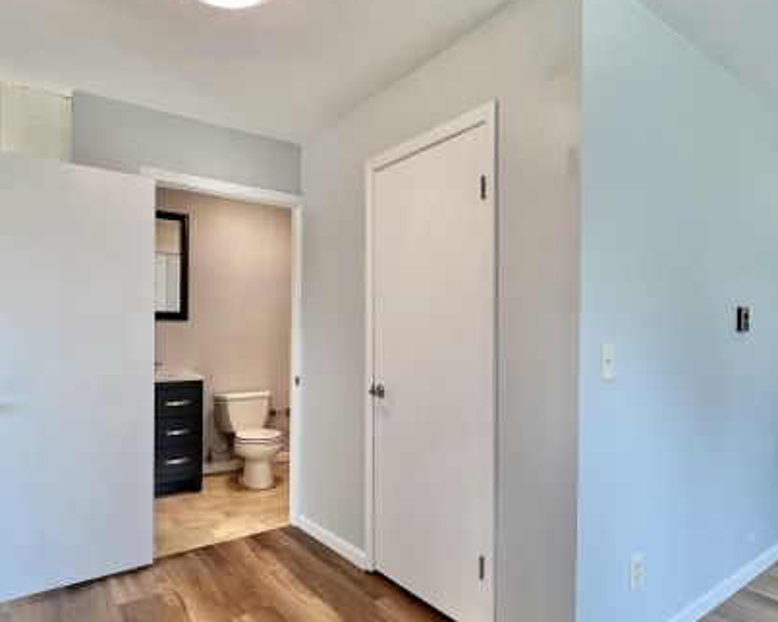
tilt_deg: -1.0
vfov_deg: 65.4
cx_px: 457
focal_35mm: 21
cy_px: 332
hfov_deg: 77.0
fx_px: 483
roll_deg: +0.1
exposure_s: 1/120
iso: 80
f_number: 1.8
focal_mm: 1.57
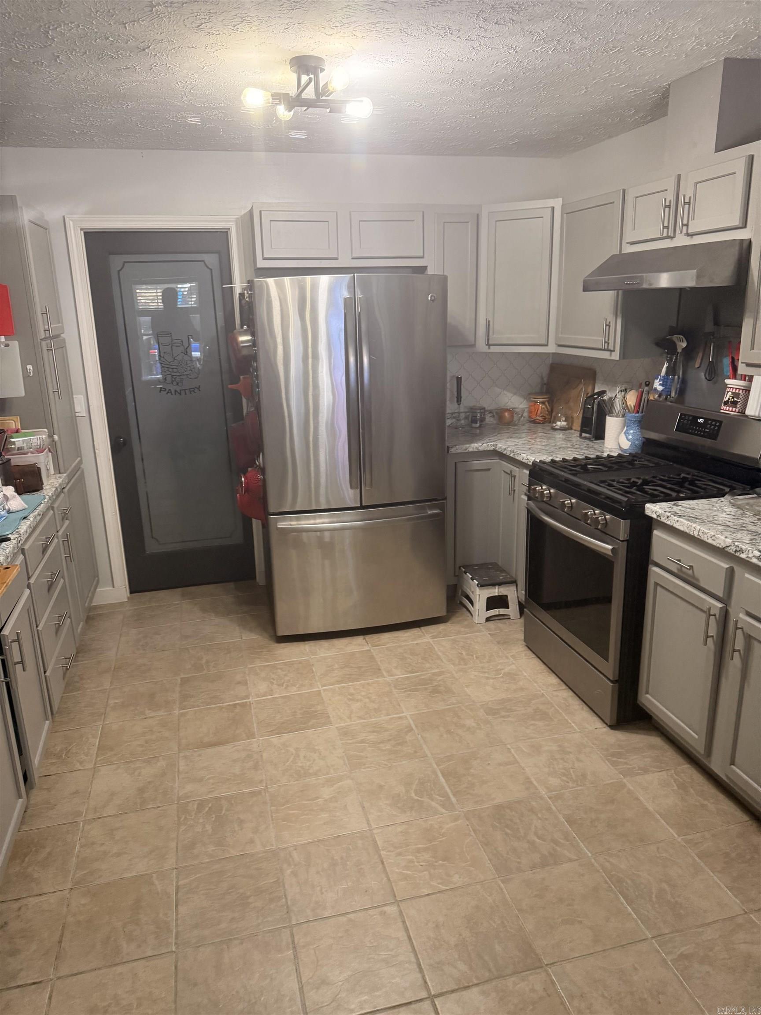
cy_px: 508
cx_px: 380
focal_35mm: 24
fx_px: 703
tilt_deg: -16.5
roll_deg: +0.3
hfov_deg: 56.8
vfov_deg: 71.6
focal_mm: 6.76
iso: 320
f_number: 1.78
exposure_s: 1/120
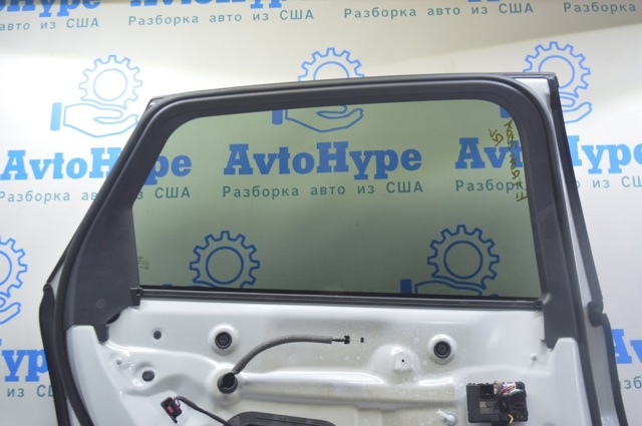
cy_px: 213
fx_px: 748
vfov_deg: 31.8
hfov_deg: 46.5
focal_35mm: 42
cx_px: 321
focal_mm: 28
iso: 400
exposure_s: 1/20
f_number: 5.6
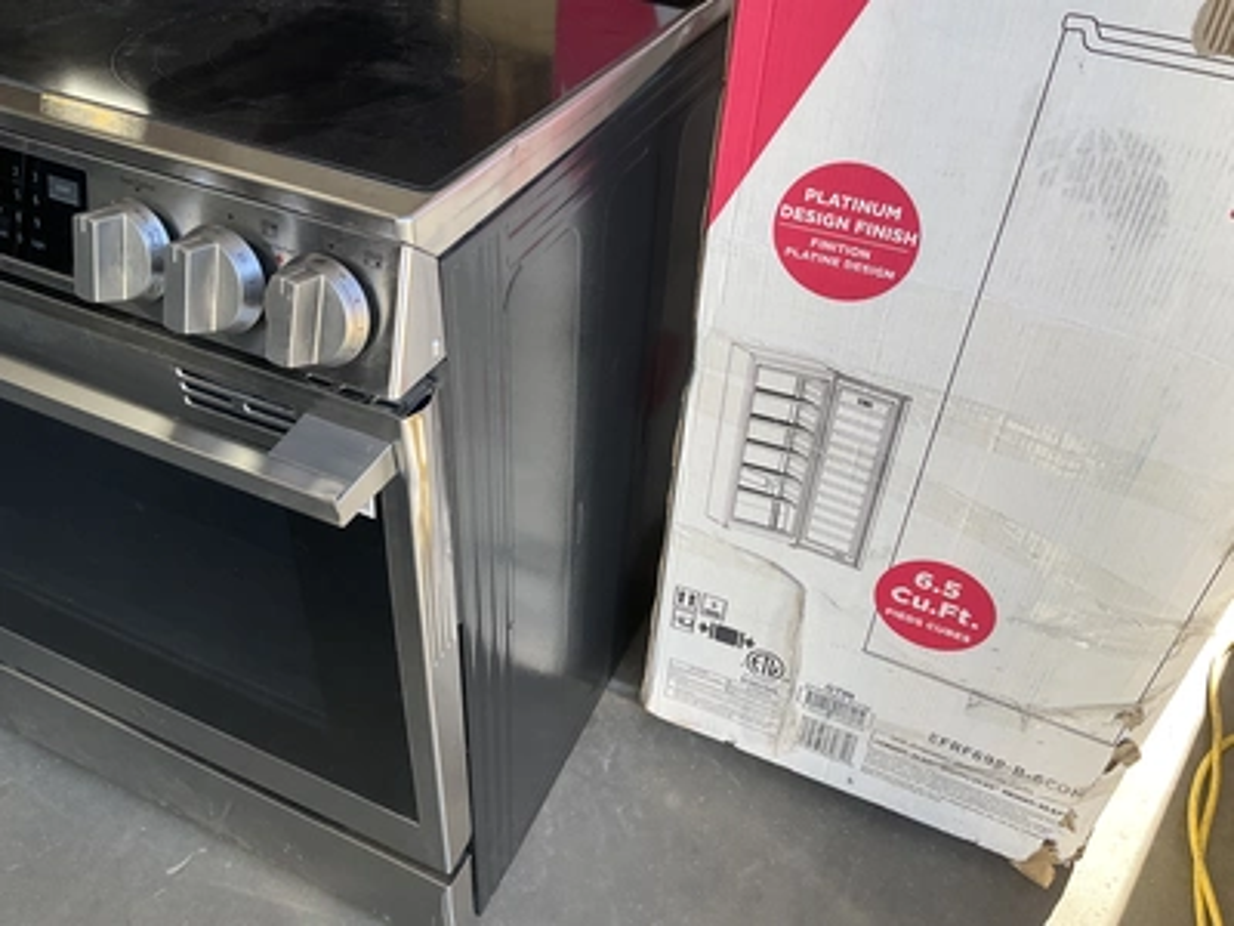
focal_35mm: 29
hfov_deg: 61.7
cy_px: 463
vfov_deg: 48.2
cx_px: 617
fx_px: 1034
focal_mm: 3
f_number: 1.8
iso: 32
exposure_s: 1/122
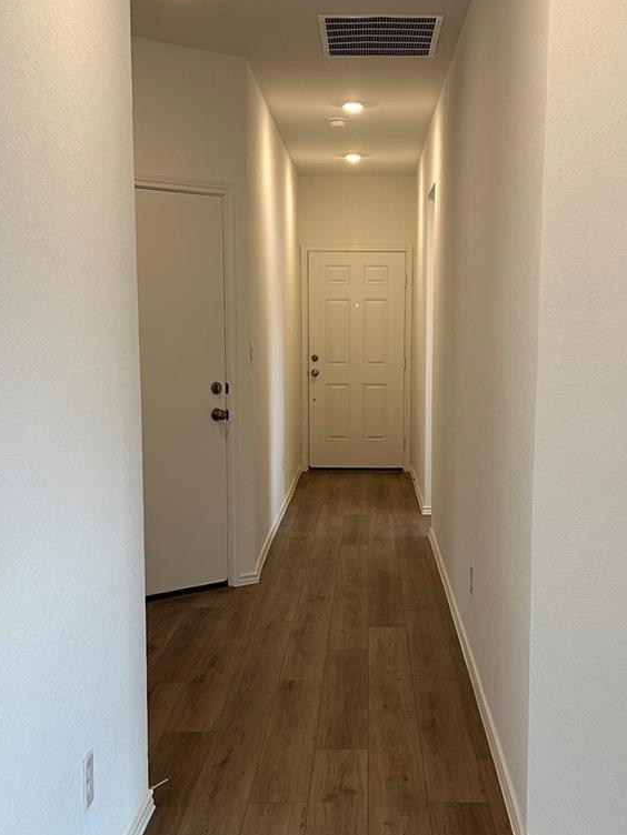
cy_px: 505
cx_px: 351
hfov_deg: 29.6
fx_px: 1183
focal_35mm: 49
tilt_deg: -7.1
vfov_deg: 38.7
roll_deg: -0.5
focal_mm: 6.86
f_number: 1.78
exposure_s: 1/120
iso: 100
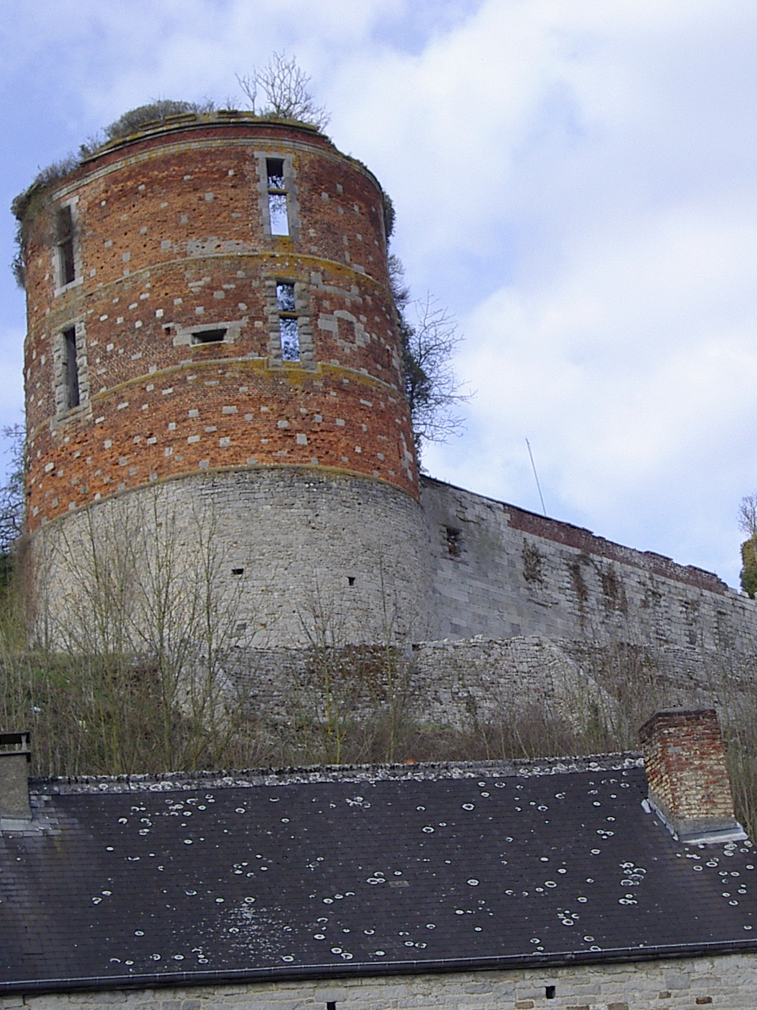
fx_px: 2479
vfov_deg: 23.0
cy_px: 501
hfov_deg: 17.3
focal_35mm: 85
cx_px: 485
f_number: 3.4
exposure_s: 1/400
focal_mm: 9.6
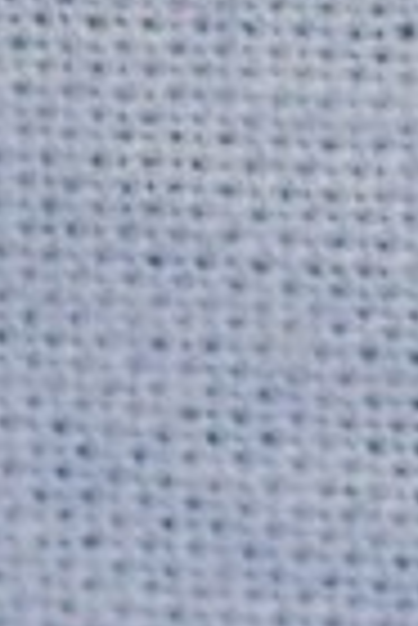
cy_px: -252
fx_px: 12583
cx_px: 951
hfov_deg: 1.9
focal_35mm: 724
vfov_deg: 2.8
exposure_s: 1/100
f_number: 7.1
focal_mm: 105
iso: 640
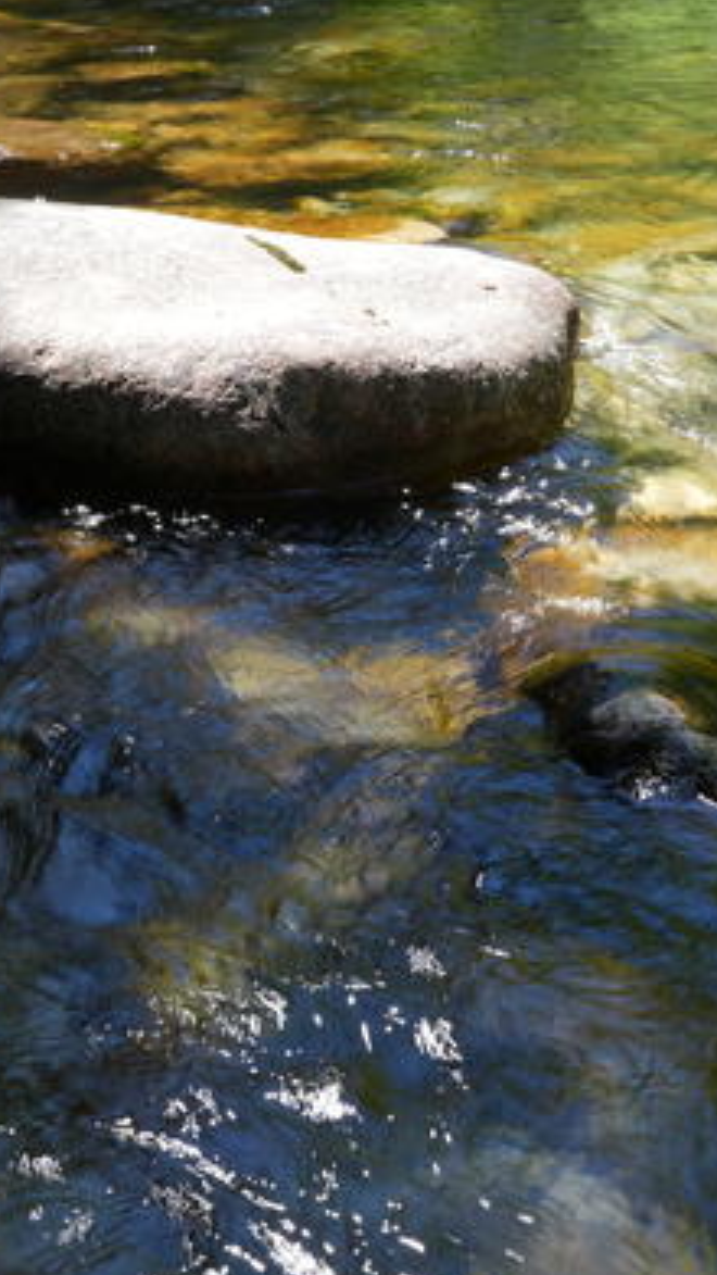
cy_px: 445
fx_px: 2534
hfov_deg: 16.1
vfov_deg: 28.1
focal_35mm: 75
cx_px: 215
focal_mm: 35
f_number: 16
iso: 100
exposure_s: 1/15
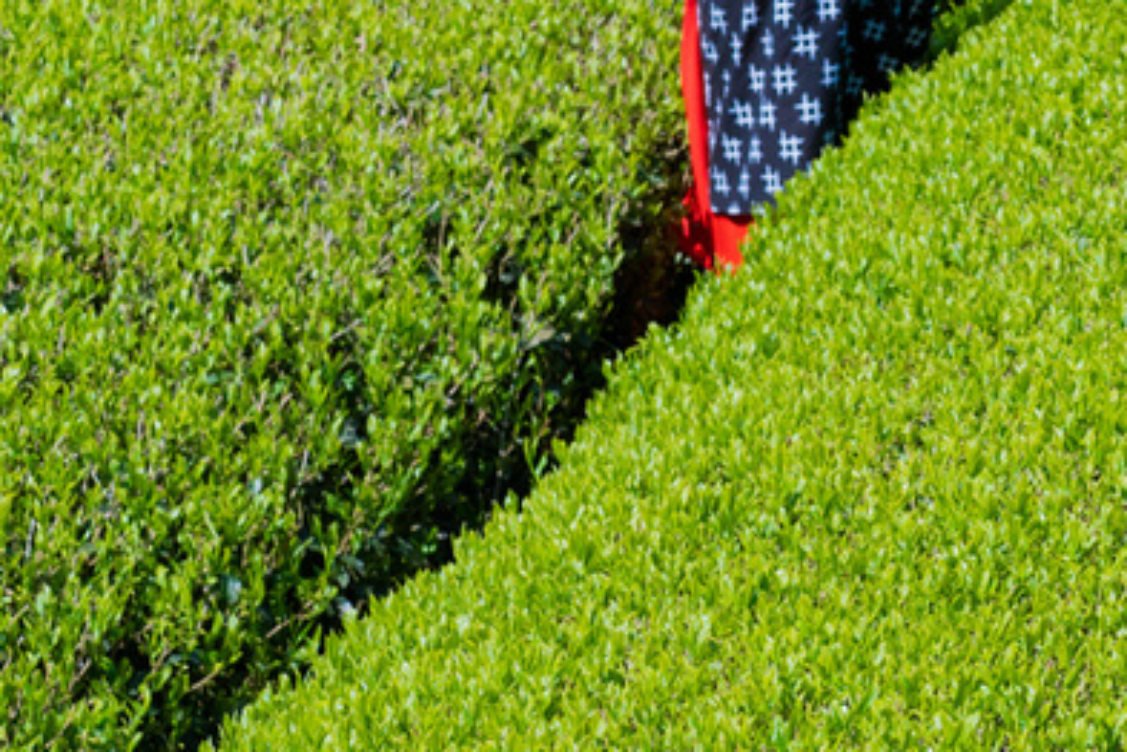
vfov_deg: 3.9
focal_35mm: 353
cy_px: 277
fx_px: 11050
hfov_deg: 5.8
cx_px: 1349
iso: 250
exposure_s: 1/500
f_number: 9
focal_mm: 105
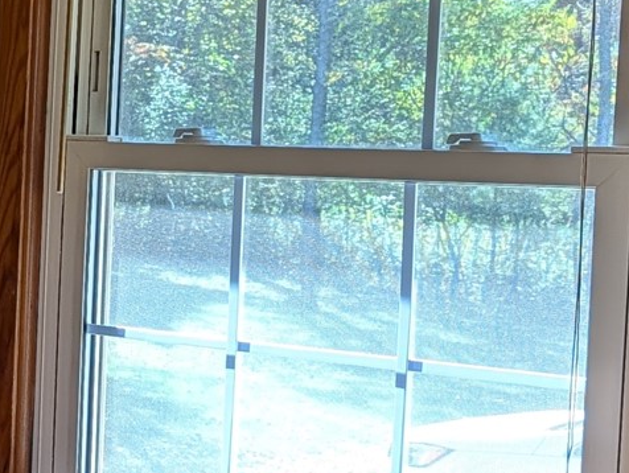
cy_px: 219
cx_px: -430
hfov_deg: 16.6
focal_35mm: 103
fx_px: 1873
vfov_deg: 14.4
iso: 108
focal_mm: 6.9
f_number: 1.68
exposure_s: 1/246
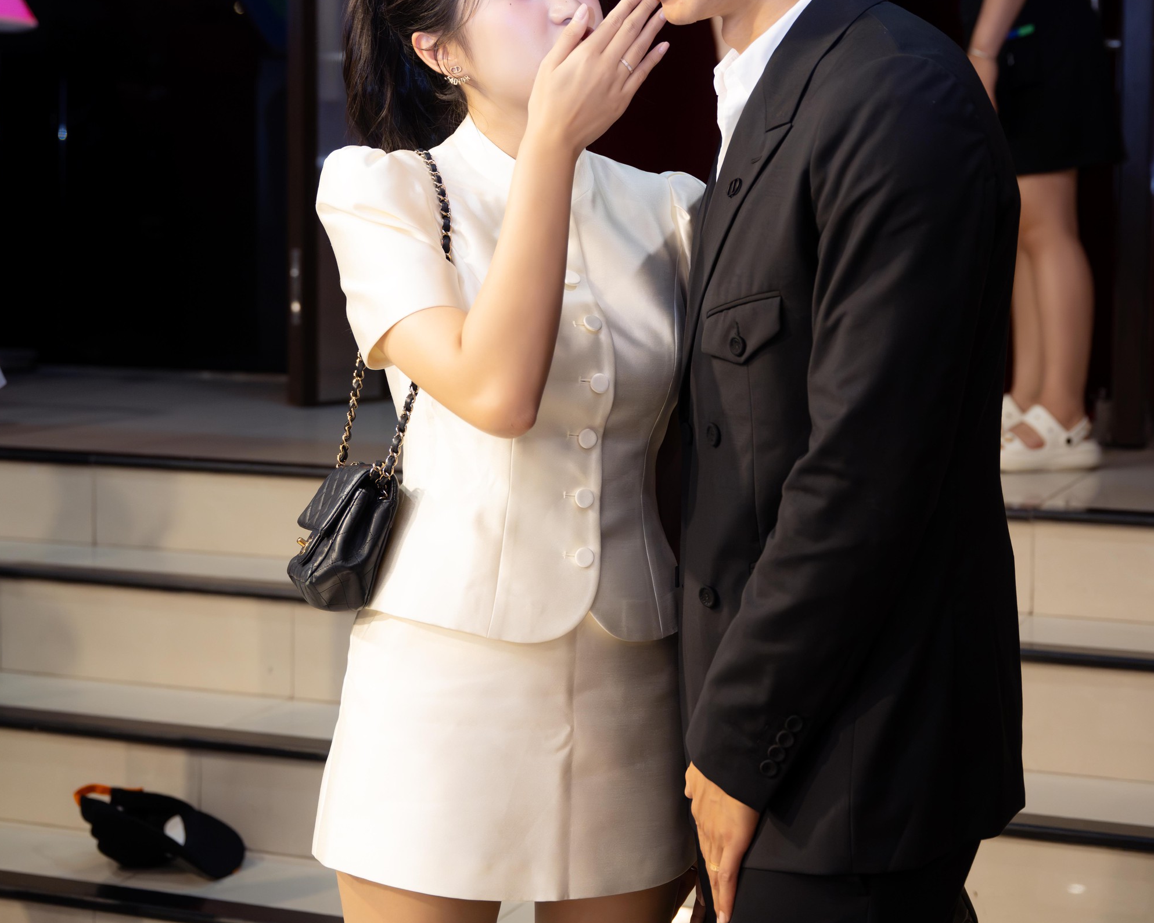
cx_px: 574
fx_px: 2323
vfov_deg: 22.4
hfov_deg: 27.9
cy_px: 297
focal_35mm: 68
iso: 2000
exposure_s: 1/250
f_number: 3.5
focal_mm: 48
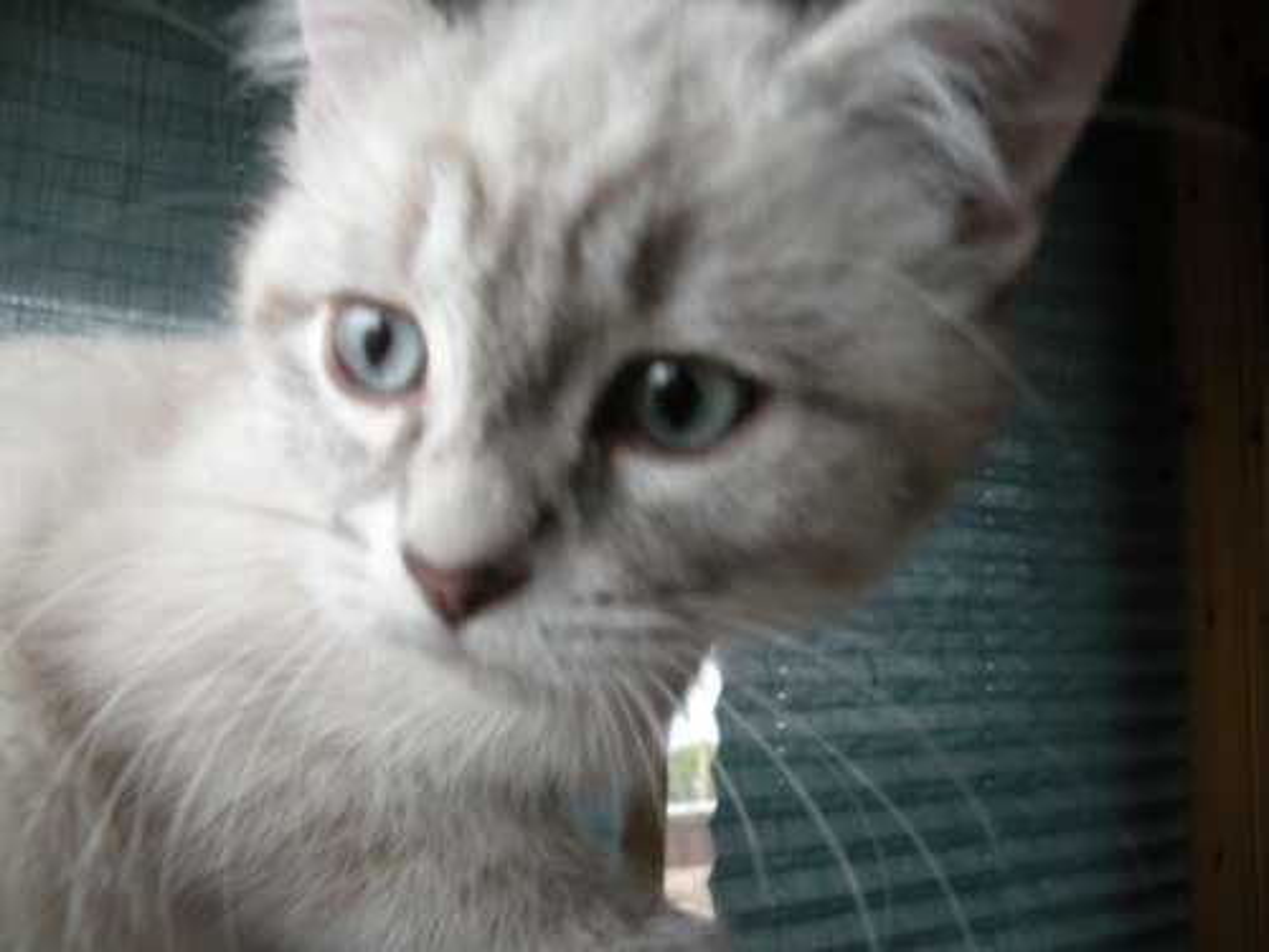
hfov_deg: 65.3
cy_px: 476
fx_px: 990
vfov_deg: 51.4
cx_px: 634
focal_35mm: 27
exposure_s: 1/66.7
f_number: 2.8
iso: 329
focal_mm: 4.7
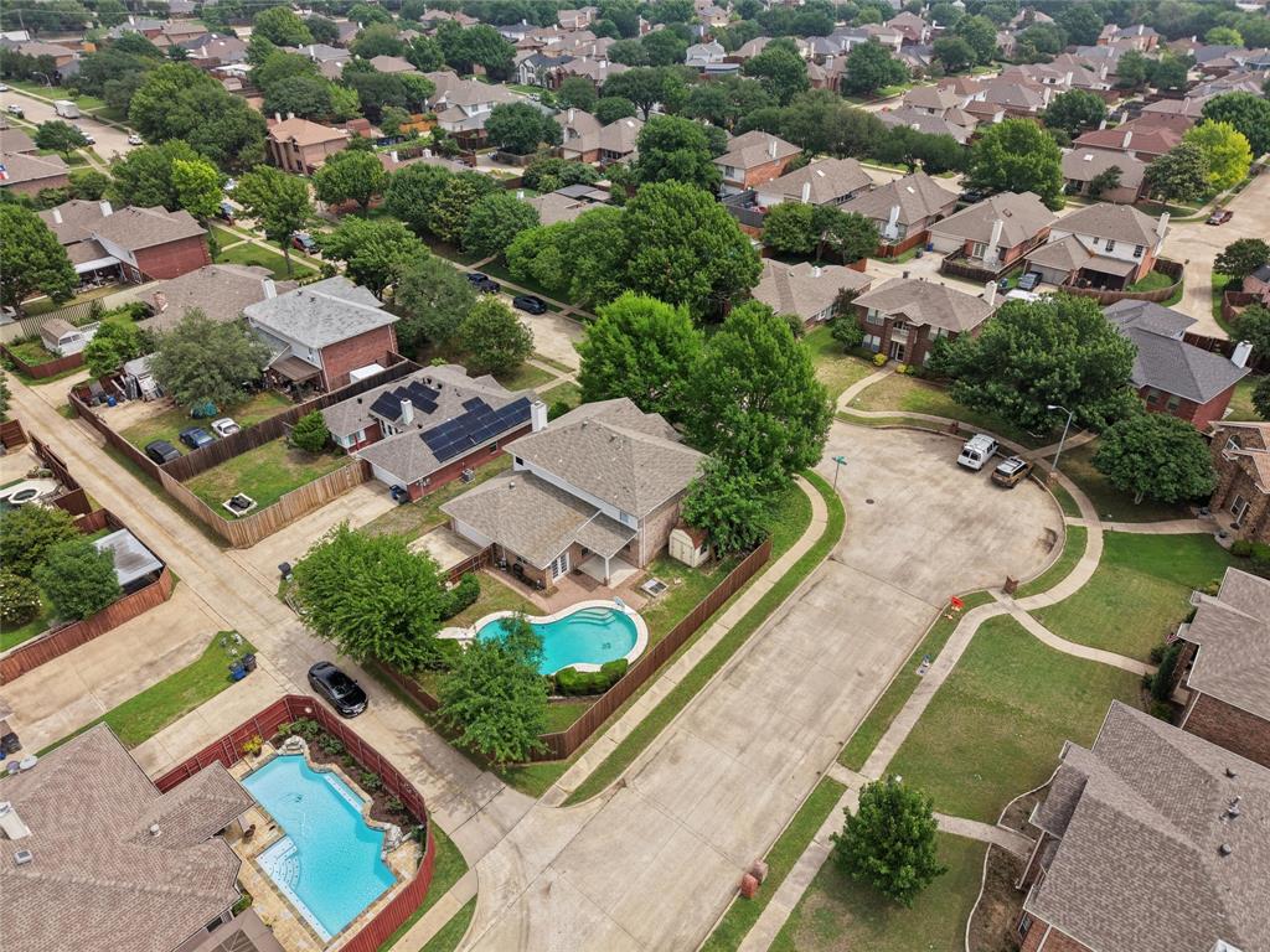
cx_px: 635
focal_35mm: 24
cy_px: 476
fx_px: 881
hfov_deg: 71.6
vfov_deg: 56.8
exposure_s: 1/120
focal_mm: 8.7
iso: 130
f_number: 1.8
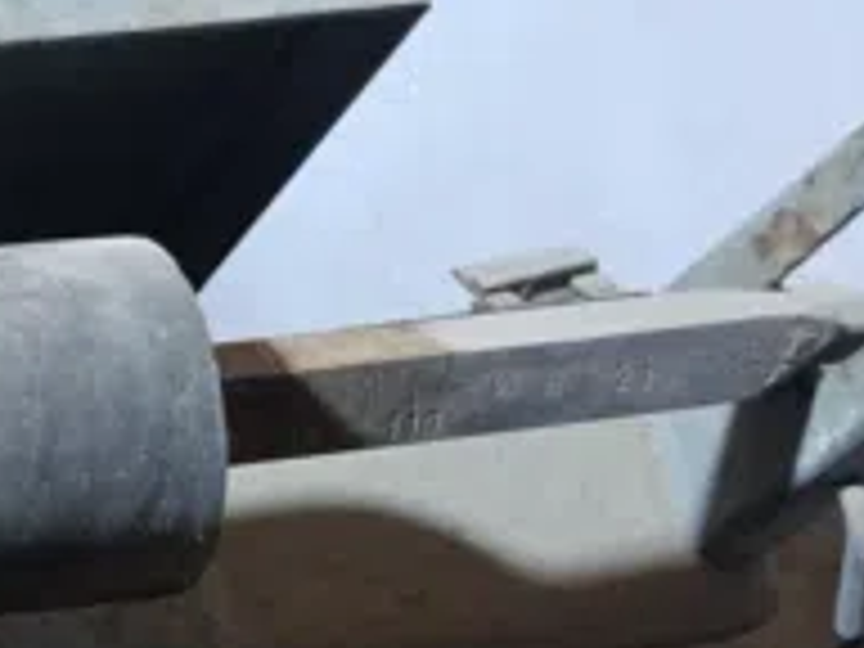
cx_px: -266
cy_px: 320
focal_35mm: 90
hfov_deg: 20.0
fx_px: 2246
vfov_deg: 16.4
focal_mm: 3.98
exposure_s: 1/16.7
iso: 1600
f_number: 1.8
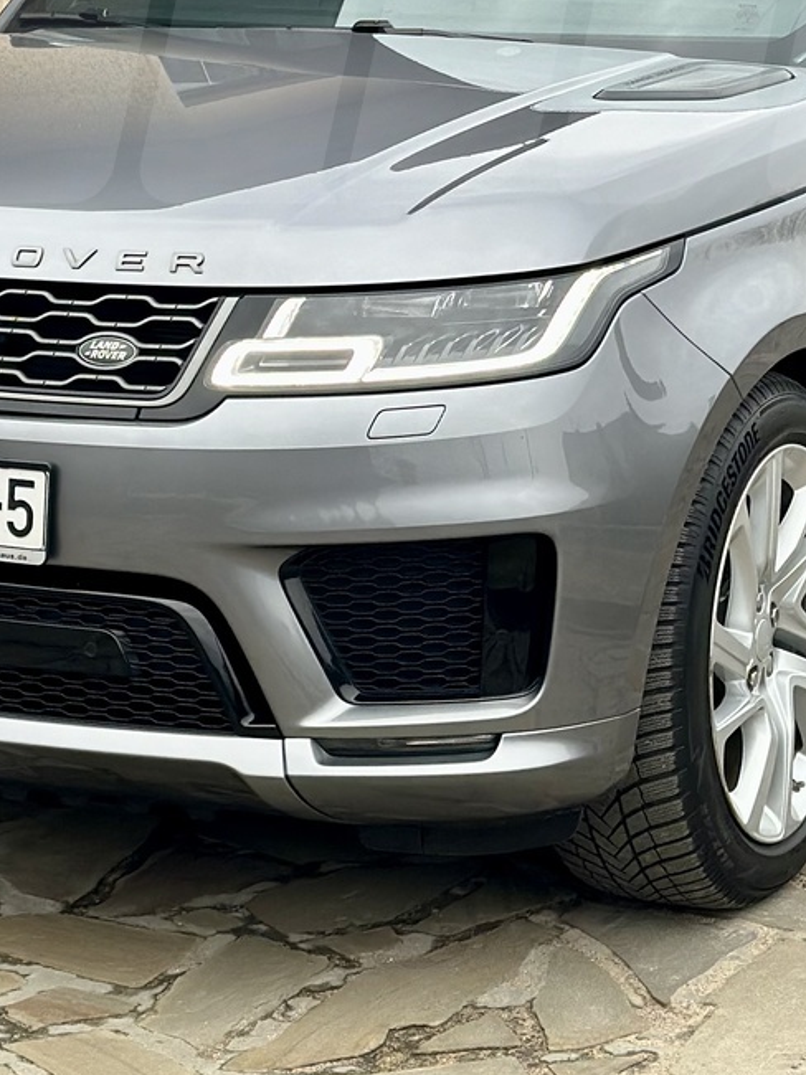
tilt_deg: -4.1
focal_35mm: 118
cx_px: 436
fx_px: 3665
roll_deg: -0.2
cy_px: 25
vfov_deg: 16.4
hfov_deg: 12.6
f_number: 1.78
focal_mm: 6.86
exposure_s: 1/279
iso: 80
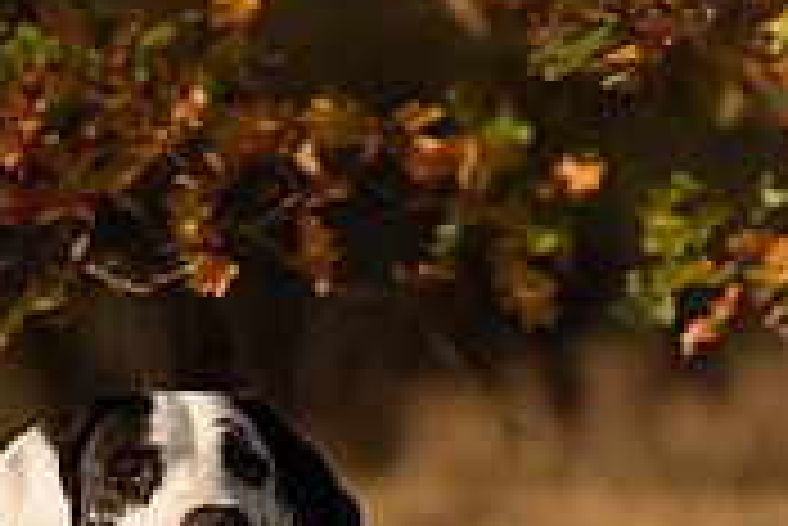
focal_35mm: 428
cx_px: 104
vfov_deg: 3.2
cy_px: 591
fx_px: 9376
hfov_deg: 4.8
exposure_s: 1/3200
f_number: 2.8
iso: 200
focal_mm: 129
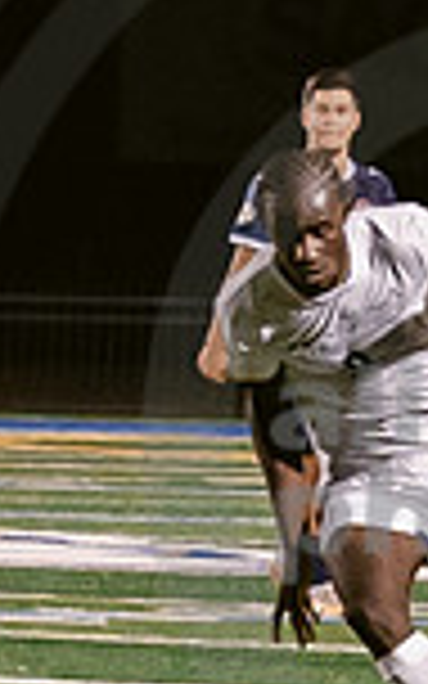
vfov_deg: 2.2
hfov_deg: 1.3
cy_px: 877
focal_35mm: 976
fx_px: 18215
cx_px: 391
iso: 2500
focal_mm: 70
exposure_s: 1/250
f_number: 3.2
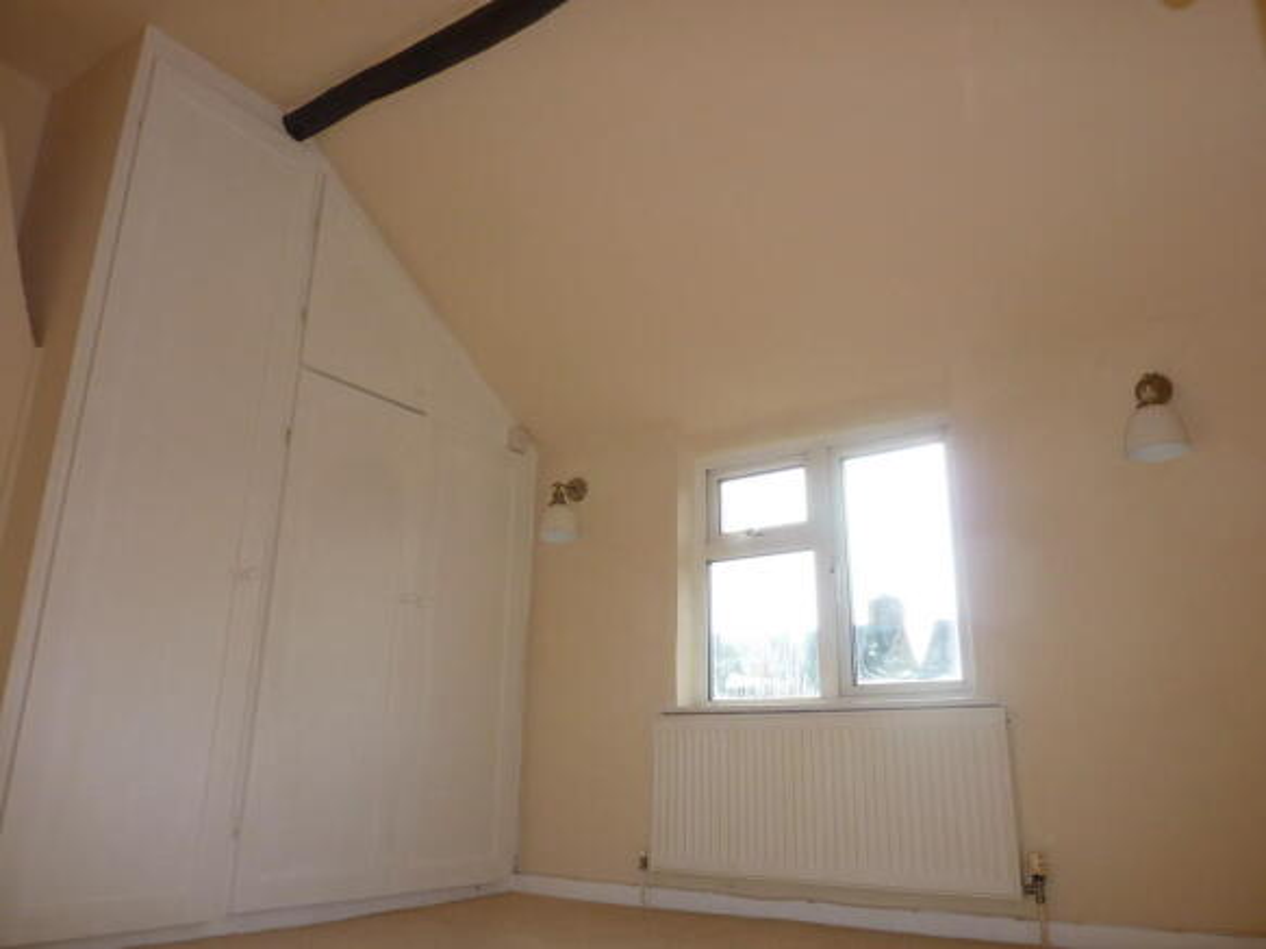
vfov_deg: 54.9
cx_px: 633
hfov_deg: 69.4
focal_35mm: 25
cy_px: 474
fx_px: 914
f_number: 4
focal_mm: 4.1
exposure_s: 1/160
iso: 100
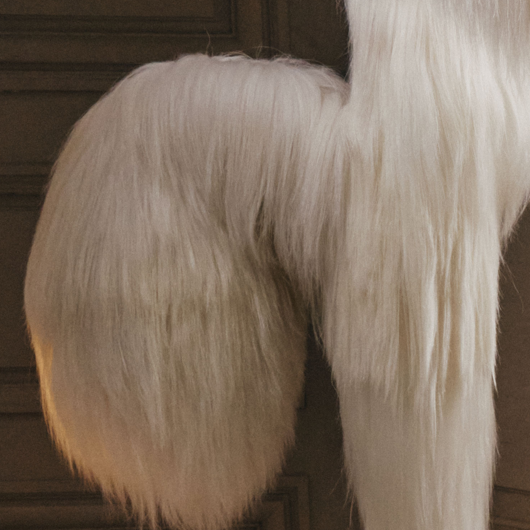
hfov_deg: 13.7
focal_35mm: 121
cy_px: 664
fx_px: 2096
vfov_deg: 13.9
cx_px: 759
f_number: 7.1
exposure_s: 1/200
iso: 1600
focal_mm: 30
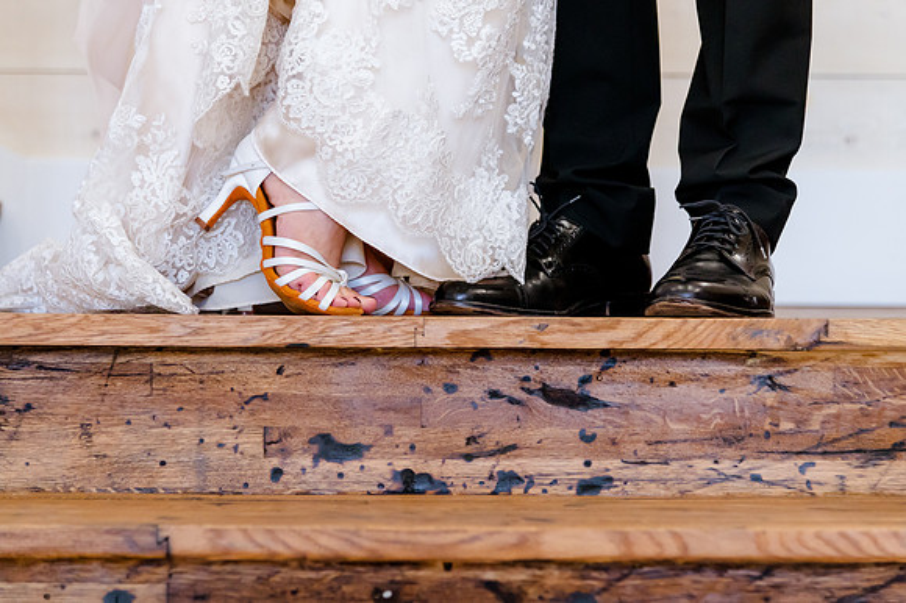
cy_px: 275
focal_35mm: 85
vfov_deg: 16.1
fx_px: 2132
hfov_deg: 24.0
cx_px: 492
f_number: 4
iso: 3200
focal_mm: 78
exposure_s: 1/400
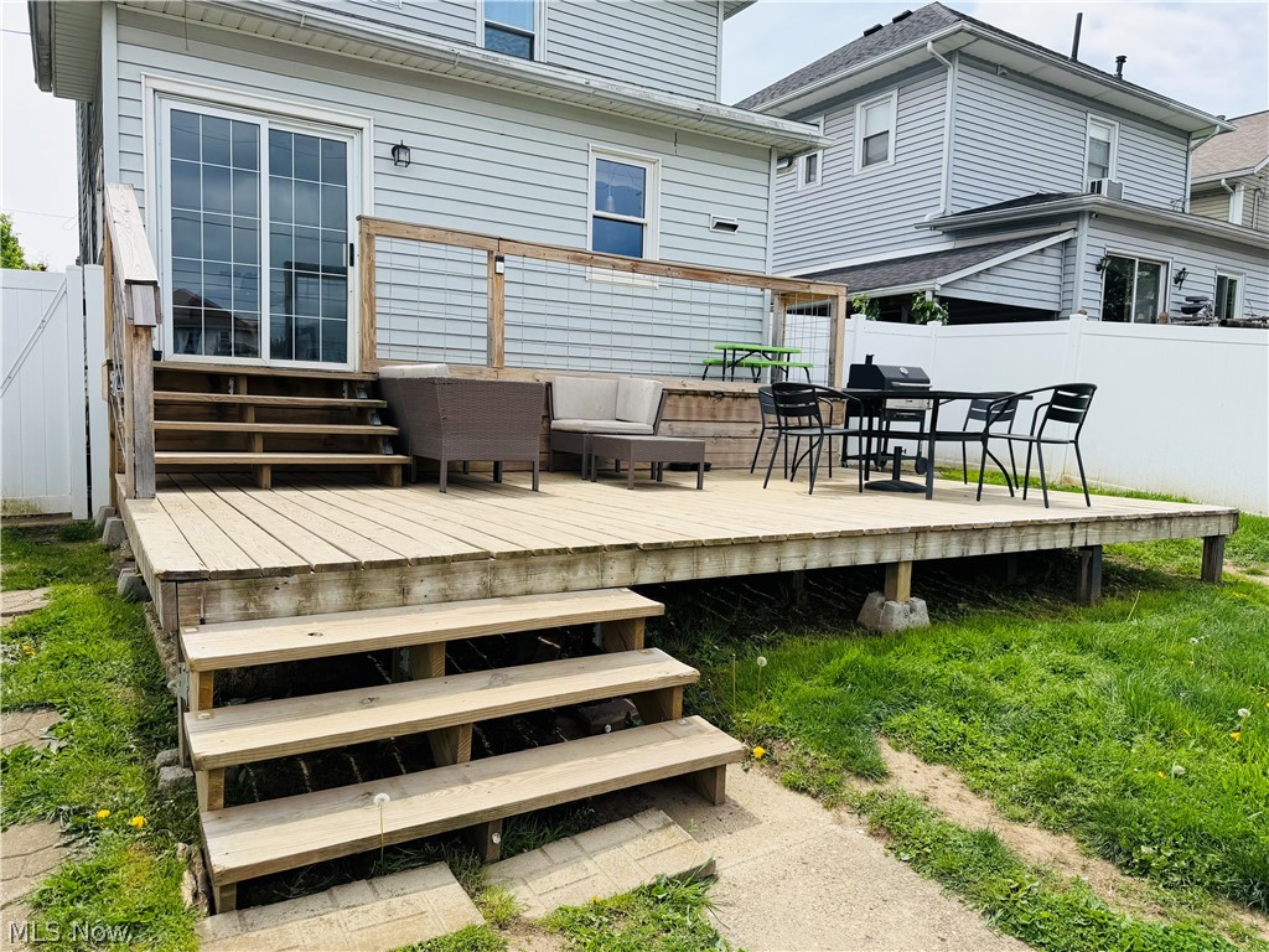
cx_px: 634
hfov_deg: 71.6
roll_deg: -1.5
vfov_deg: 56.8
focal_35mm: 24
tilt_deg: -5.5
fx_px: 880
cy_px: 476
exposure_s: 1/4405
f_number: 1.78
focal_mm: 6.76
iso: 80
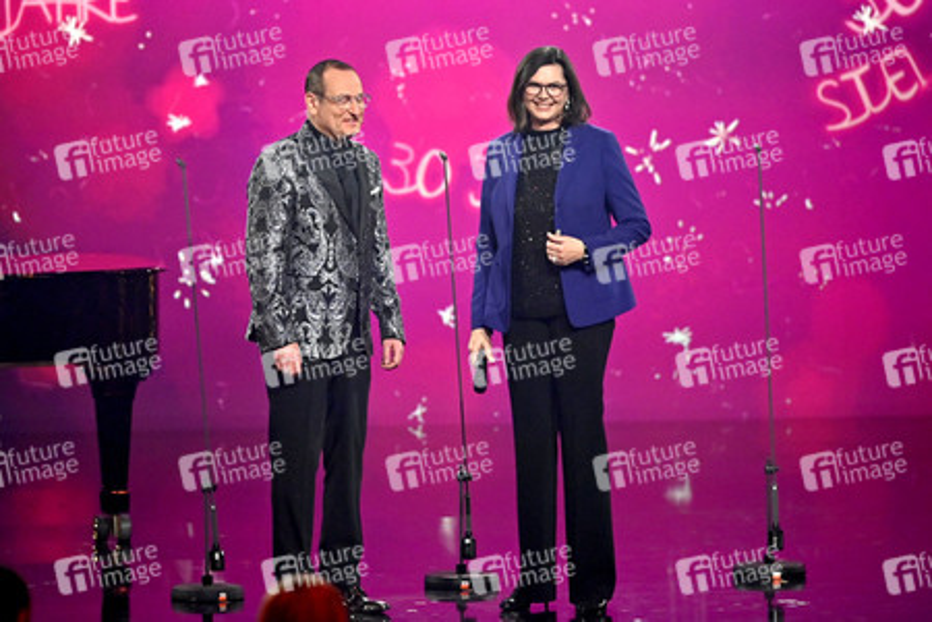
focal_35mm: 195
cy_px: 311
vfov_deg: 7.0
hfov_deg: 10.5
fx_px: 5048
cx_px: 466
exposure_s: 1/500
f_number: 2.8
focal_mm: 195
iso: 2000
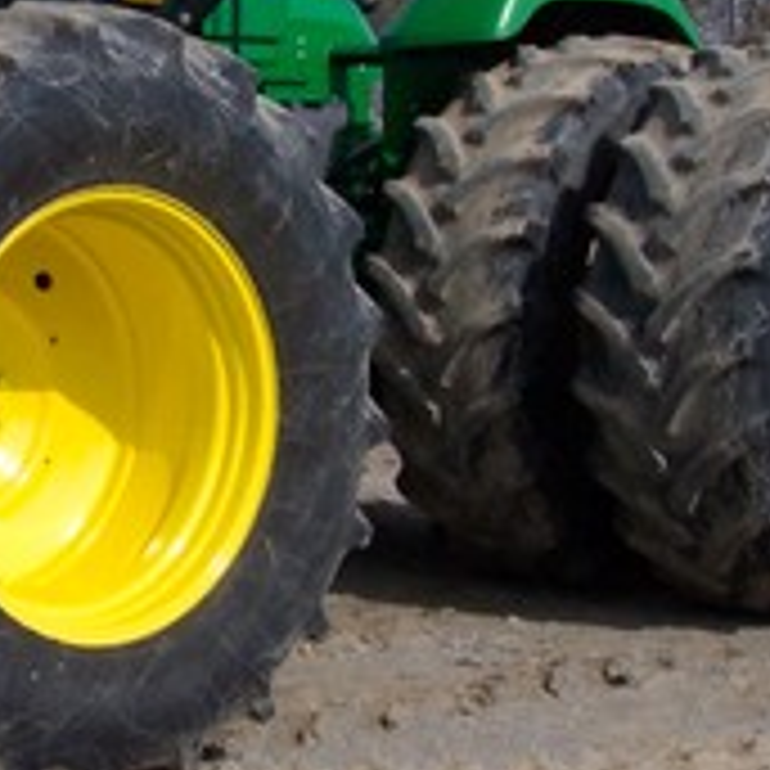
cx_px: -14
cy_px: 182
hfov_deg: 16.5
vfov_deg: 16.8
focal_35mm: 103
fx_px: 2592
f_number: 4.8
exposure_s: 1/1000
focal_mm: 8
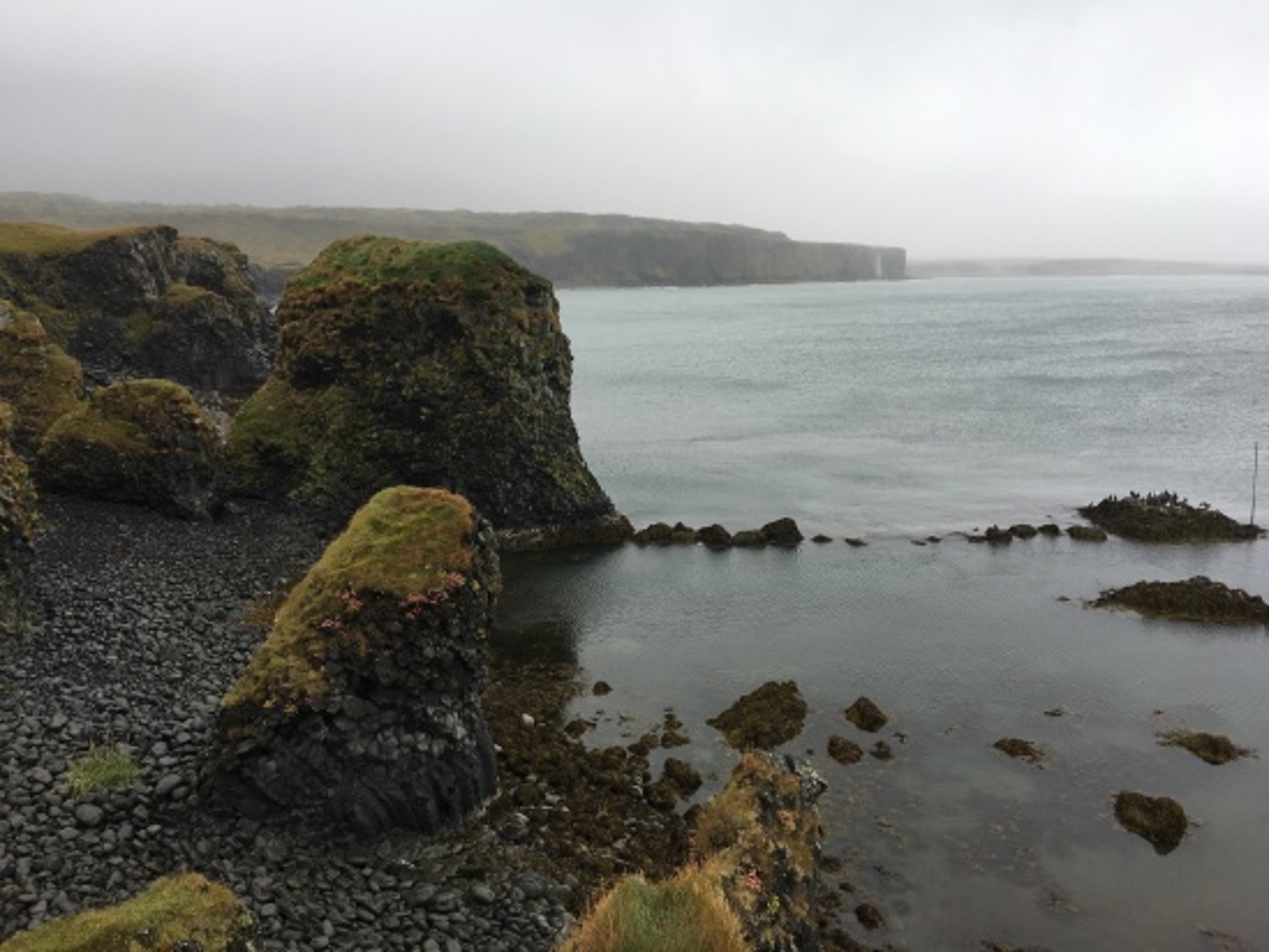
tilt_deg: -12.5
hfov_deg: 61.6
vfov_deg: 48.2
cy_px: 476
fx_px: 1063
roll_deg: +0.4
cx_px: 634
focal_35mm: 29
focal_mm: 4.15
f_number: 2.2
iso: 25
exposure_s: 1/490
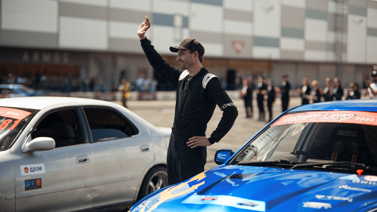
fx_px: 890
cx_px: 188
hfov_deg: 23.9
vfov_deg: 13.6
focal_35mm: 89
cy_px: 106
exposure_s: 1/250
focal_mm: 85
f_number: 1.8
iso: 100
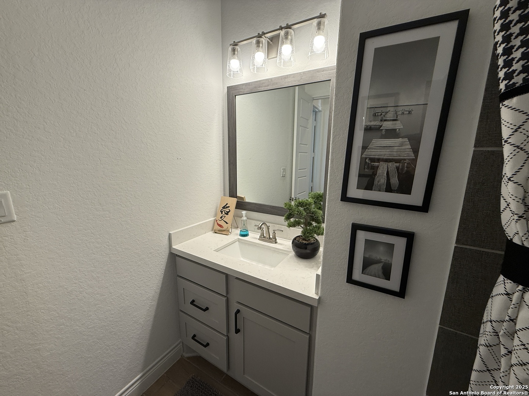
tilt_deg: -9.1
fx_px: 214
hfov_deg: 102.1
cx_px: 264
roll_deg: -1.7
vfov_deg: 85.7
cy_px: 198
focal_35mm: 14
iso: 100
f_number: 2.2
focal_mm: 2.22
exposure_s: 1/120
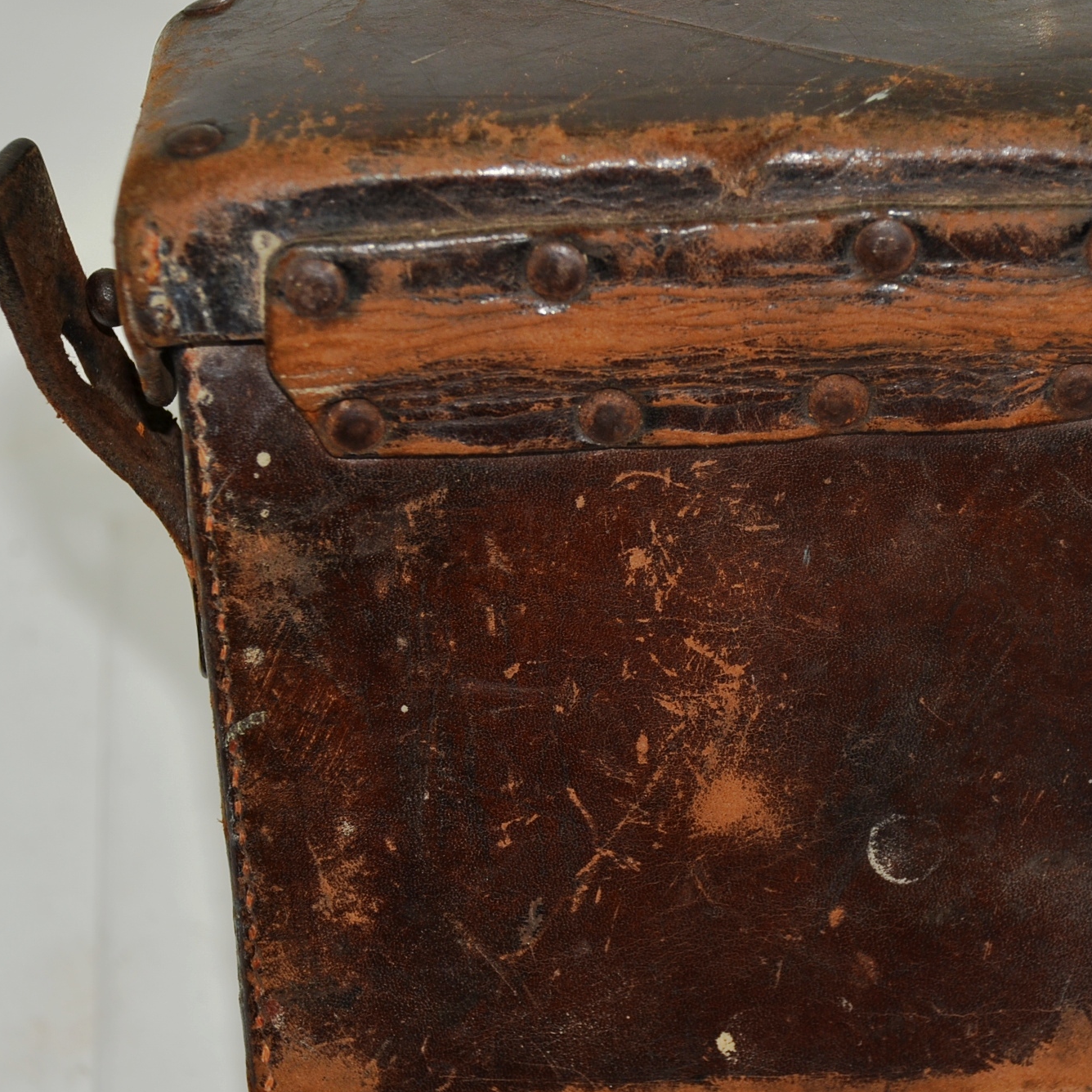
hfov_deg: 14.3
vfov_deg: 14.3
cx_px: 689
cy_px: 591
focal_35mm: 122
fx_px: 4354
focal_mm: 52
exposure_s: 1/250
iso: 180
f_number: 5
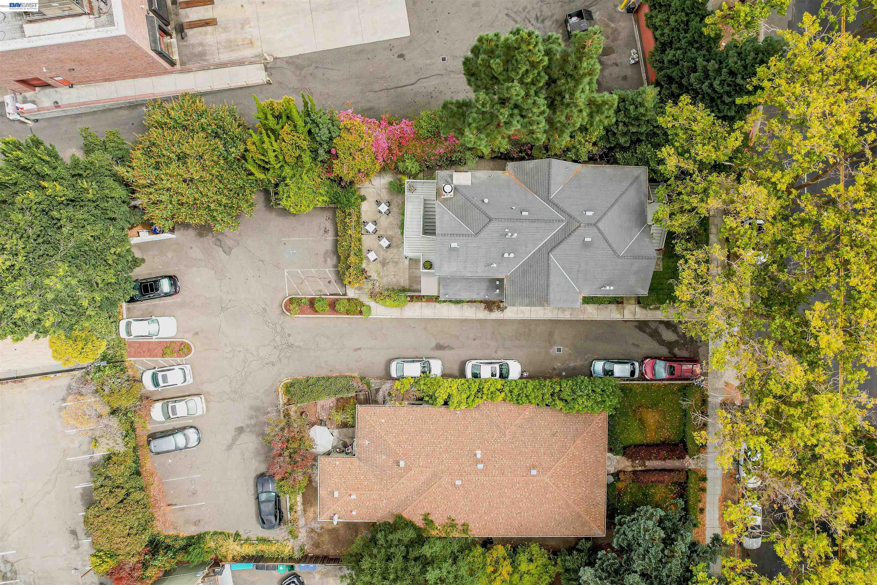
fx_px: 536
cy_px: 292
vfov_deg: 57.2
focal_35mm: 22
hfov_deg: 78.6
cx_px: 438
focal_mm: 8.38
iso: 110
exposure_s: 1/730
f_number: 2.8
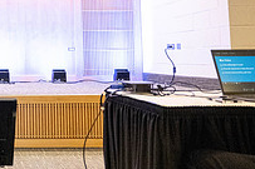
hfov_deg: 26.4
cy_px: 3
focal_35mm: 70
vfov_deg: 18.9
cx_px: -31
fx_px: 495
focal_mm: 24
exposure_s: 1/400
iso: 8000
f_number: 4
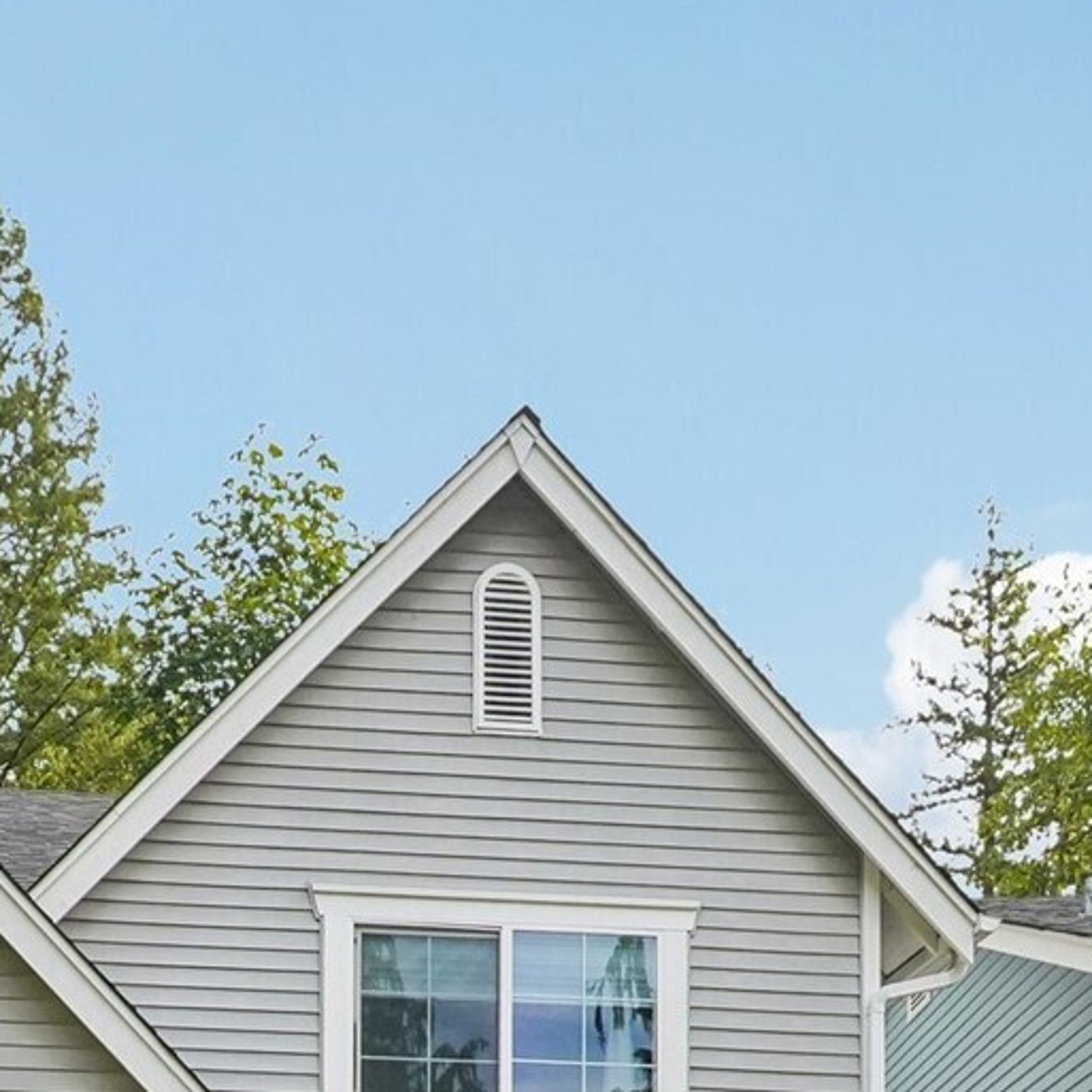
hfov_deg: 36.2
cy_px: 1040
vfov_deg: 34.8
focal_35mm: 45
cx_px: 201
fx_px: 1606
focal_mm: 16
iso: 1600
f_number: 8
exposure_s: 1/800
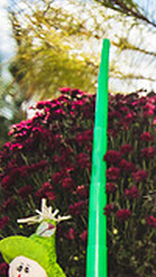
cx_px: 434
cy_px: 296
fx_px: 604
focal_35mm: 82
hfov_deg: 11.0
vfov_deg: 24.4
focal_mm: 24
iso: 320
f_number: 2.8
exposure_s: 1/4000
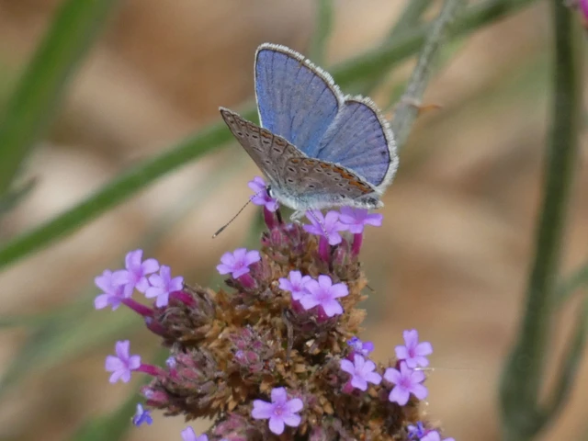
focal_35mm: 362
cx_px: 294
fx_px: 6149
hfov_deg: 5.5
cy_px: 220
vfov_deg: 4.1
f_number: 5.6
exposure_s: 1/250
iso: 200
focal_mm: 64.9
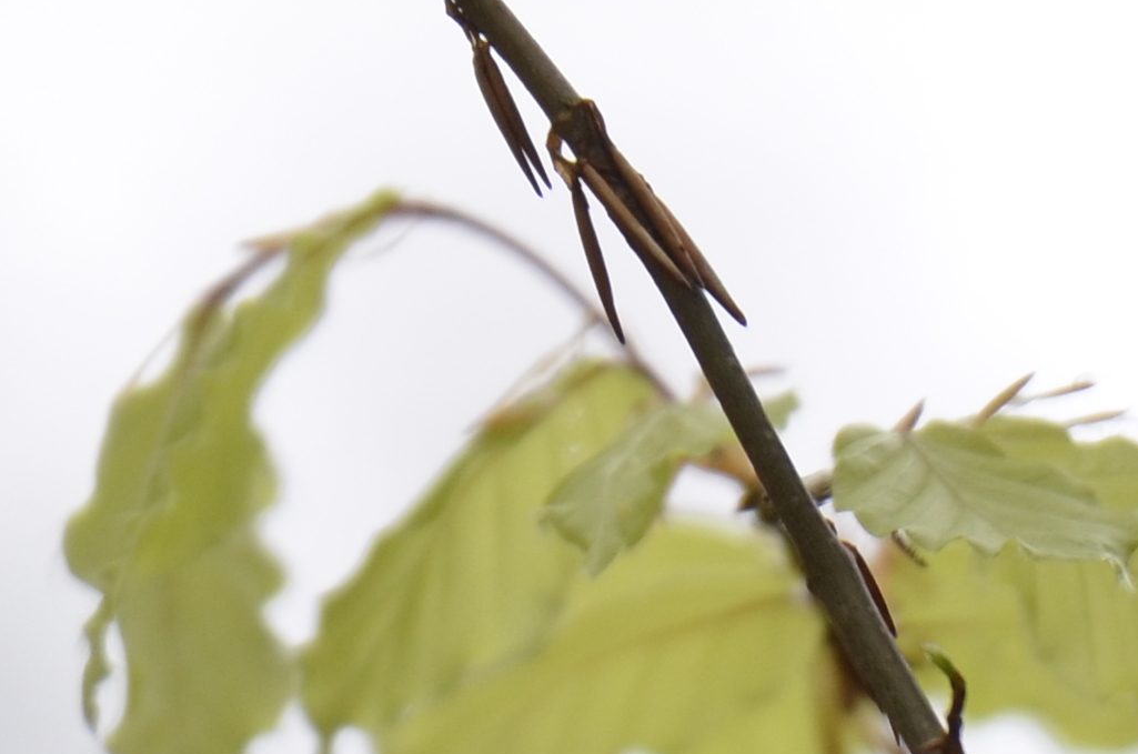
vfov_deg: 0.9
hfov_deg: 1.4
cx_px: -1511
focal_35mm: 1443
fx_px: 45522
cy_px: -439
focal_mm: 200
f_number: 2.8
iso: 400
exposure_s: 1/1250
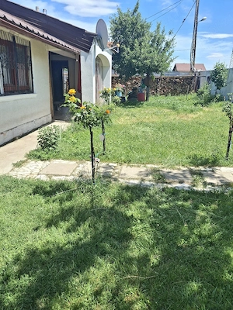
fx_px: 224
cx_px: 116
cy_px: 155
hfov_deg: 54.9
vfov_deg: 69.4
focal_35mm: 25
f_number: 1.8
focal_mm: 4.69
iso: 32
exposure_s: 1/1667
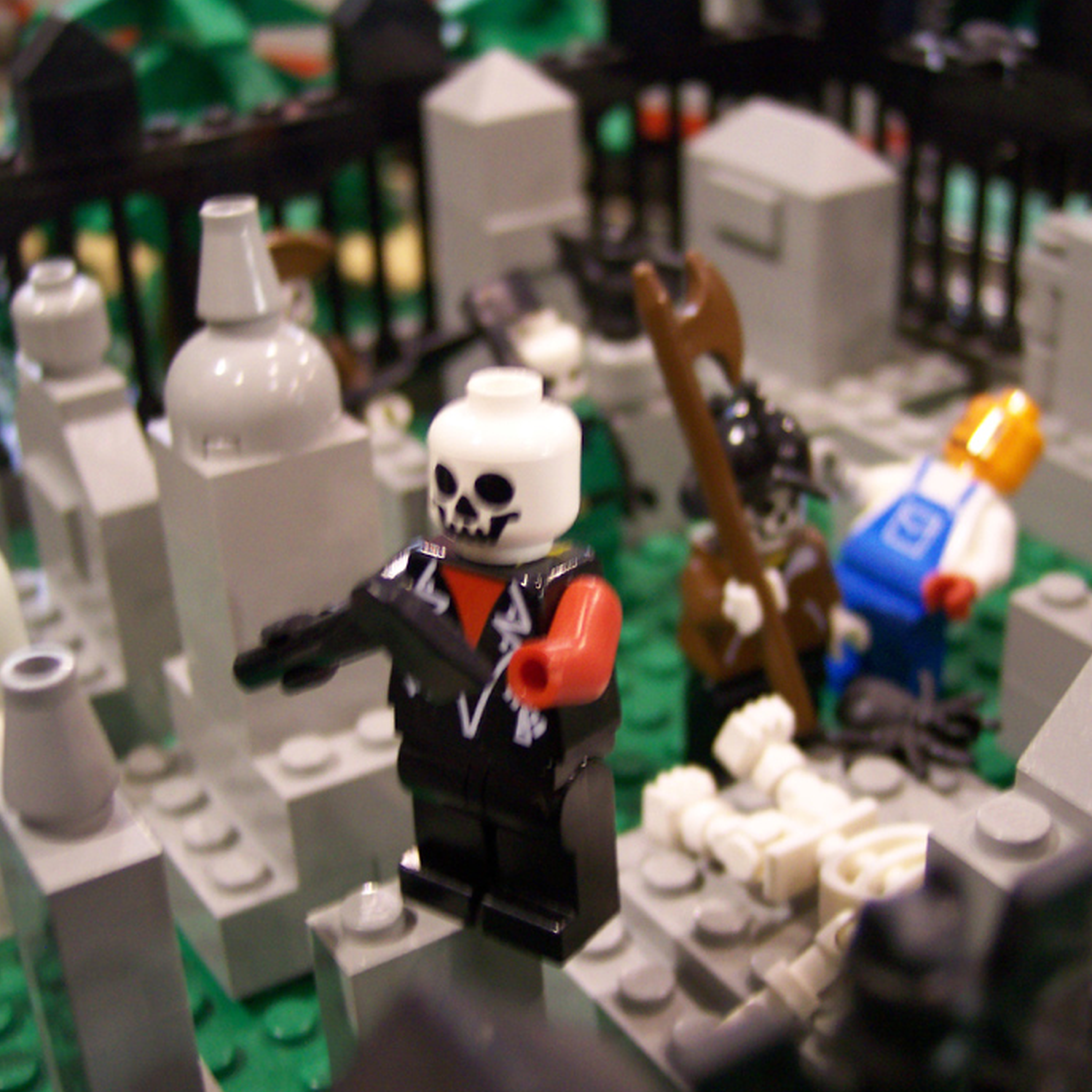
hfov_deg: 34.7
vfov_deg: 34.7
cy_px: 538
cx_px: 552
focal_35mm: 49
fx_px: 1749
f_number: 2.8
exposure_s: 1/8
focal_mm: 8
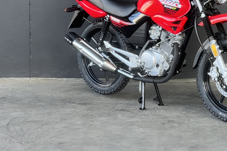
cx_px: 175
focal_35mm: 127
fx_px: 801
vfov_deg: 10.7
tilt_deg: -5.7
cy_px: 21
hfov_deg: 16.0
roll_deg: -0.9
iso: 125
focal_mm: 9
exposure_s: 1/99
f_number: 2.8
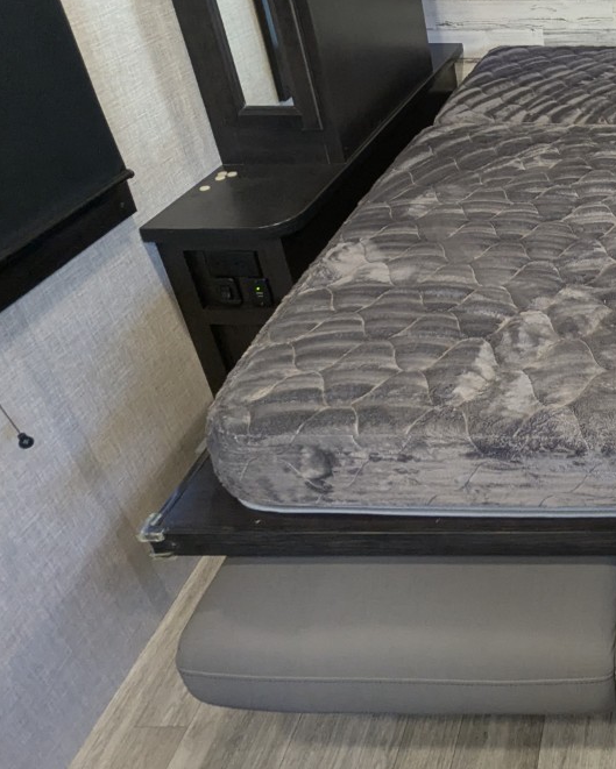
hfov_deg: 37.3
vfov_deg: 52.0
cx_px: 679
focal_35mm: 33
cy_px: 198
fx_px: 752
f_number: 2.2
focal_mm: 2.35
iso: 359
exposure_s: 1/42.3
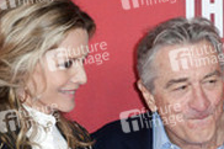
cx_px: 167
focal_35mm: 297
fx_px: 1846
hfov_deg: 6.9
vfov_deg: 4.6
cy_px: 149
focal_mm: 120
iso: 800
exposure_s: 1/250
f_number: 6.3
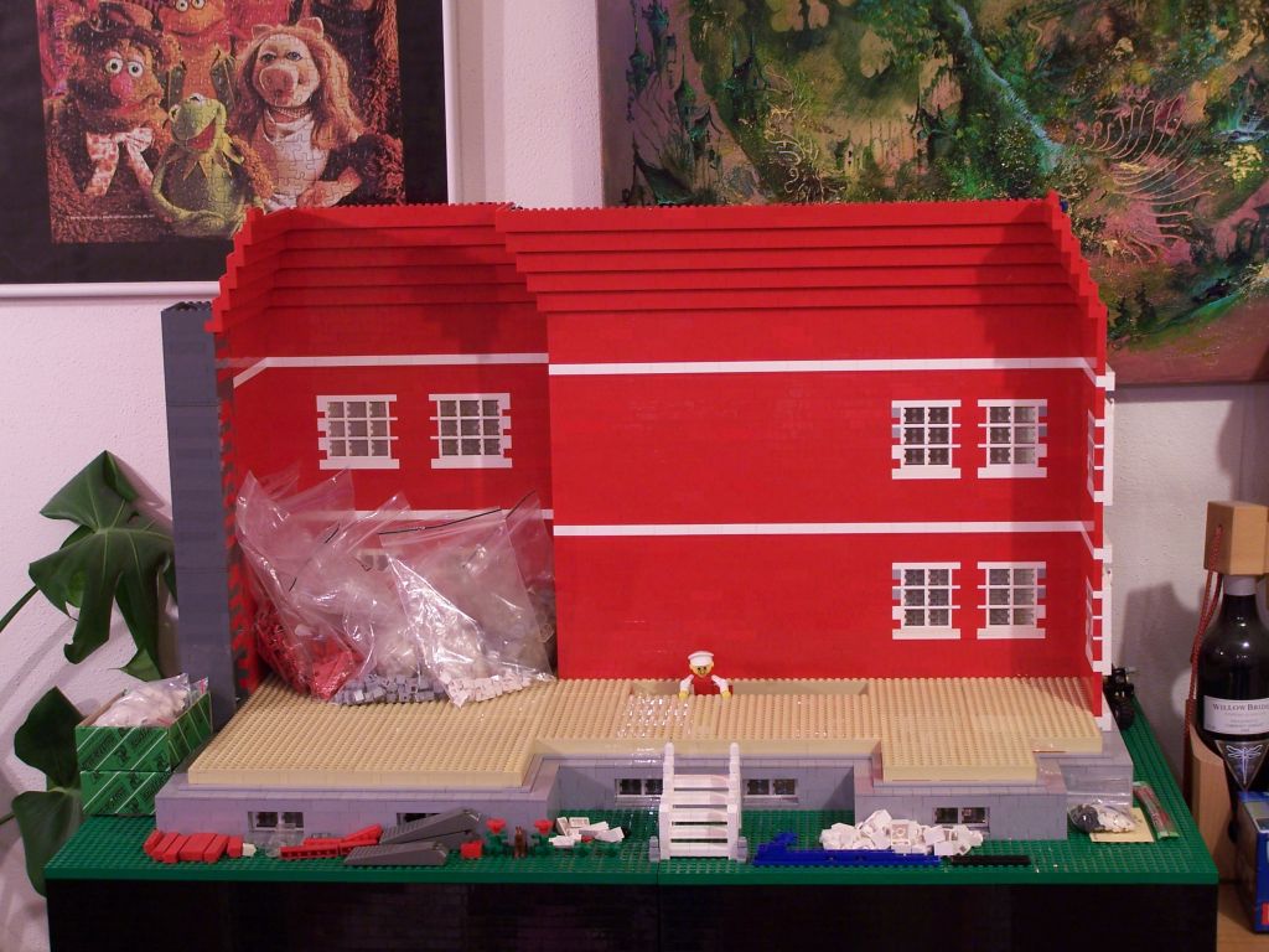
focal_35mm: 67
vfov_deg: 21.9
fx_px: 2456
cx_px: 634
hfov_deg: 29.0
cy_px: 476
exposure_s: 1/2
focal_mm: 11.1
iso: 80
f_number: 3.2
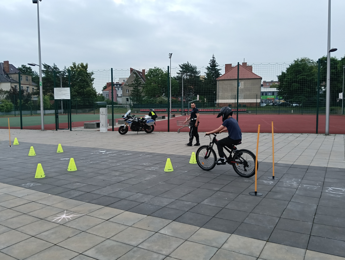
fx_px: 269
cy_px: 130
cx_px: 172
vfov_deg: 51.5
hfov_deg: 65.2
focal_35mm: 27
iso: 50
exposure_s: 1/661
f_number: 1.8
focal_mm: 3.98
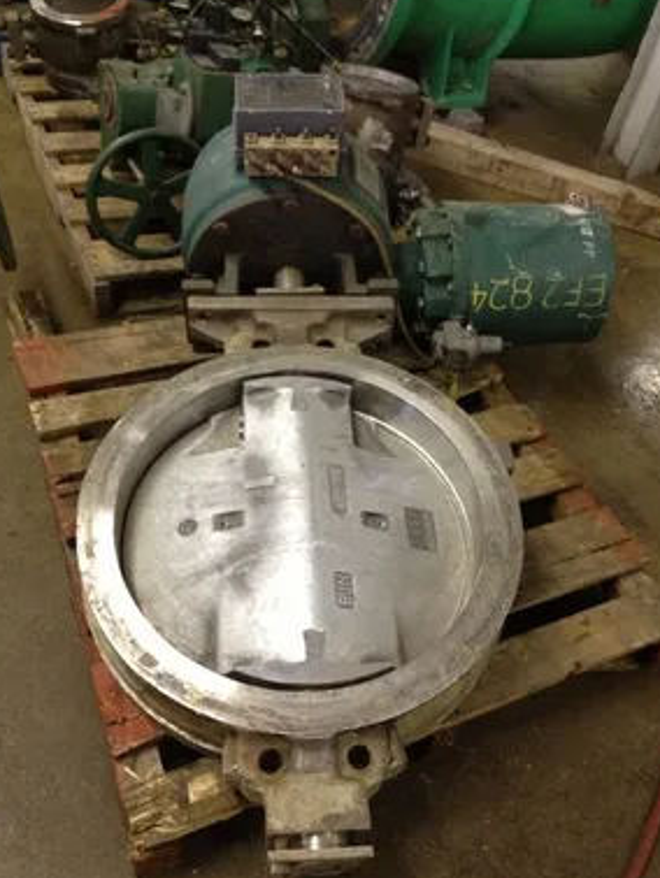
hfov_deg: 38.7
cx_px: 337
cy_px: 430
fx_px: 940
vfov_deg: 50.1
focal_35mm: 37
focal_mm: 4.28
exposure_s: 1/20
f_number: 2.4
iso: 250
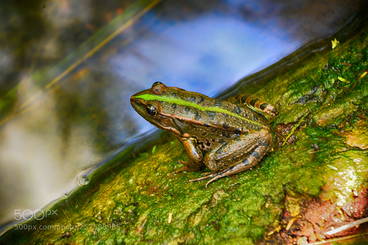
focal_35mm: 450
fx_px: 4599
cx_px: 184
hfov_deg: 4.6
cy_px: 122
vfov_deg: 3.1
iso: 100
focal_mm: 300
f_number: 7.1
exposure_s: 1/2.5
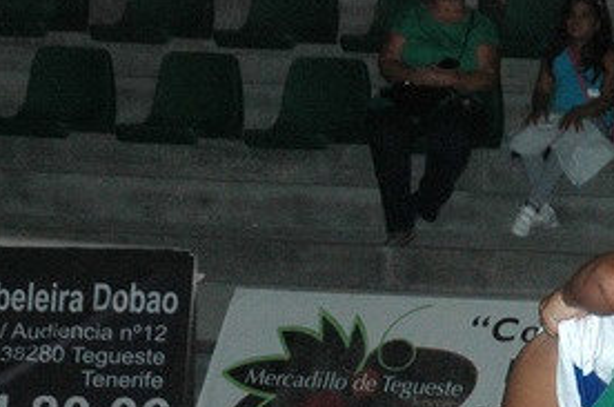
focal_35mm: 348
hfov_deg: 5.9
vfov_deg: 3.9
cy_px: 583
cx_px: 598
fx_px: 5925
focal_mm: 80
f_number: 5.6
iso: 800
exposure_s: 1/400
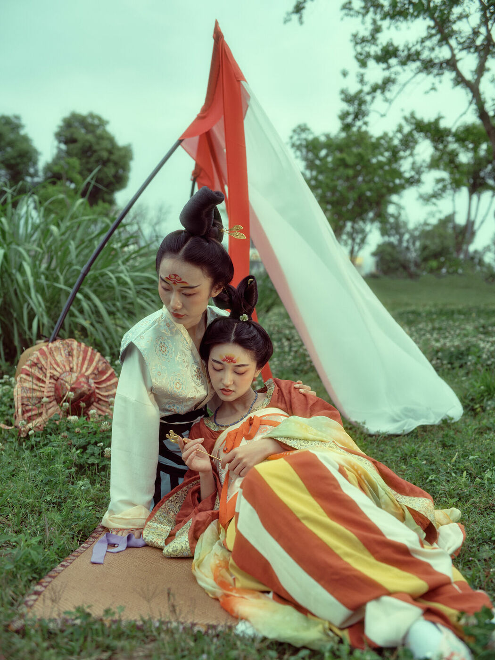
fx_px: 763
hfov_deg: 36.0
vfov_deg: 46.8
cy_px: 330
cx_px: 248
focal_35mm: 40
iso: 500
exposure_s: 1/400
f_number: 3.5
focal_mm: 50
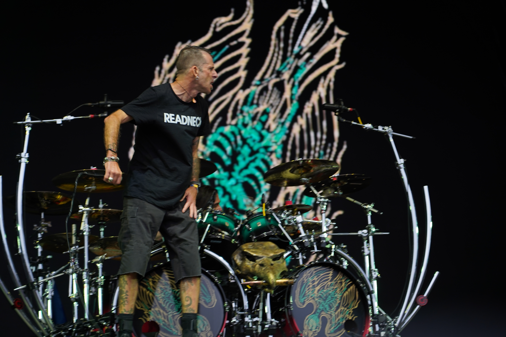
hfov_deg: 19.5
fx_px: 1476
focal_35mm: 105
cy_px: 168
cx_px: 253
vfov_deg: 13.0
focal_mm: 105
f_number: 4
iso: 250
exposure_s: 1/125
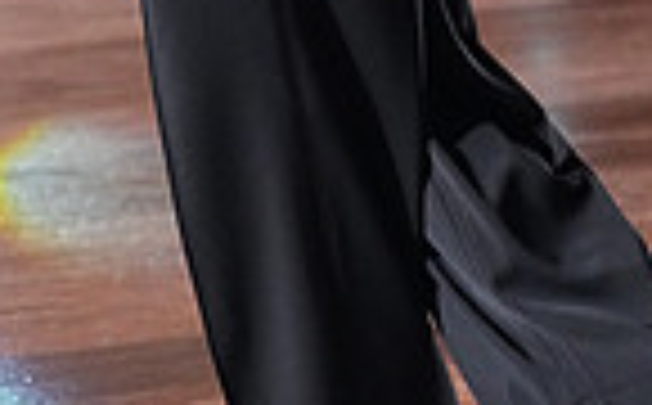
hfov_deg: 5.7
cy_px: -382
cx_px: -47
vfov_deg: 3.5
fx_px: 6526
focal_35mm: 368
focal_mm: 90
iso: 8000
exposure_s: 1/400
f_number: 4.5
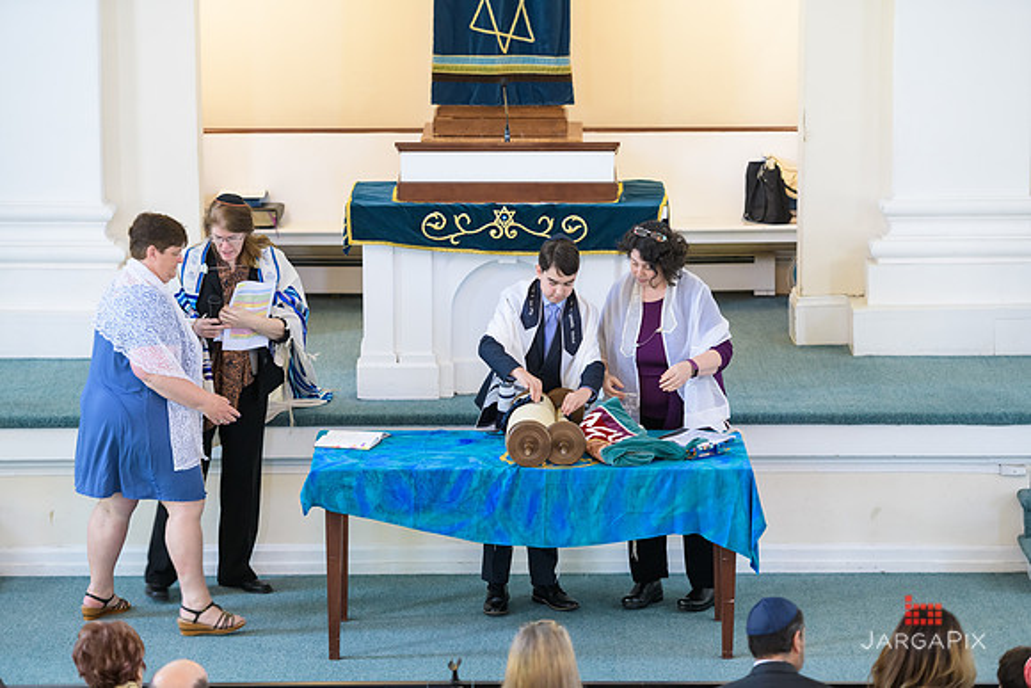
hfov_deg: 15.2
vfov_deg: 10.2
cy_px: 344
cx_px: 516
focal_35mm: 135
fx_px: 3867
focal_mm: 135
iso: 1250
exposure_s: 1/125
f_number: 3.2
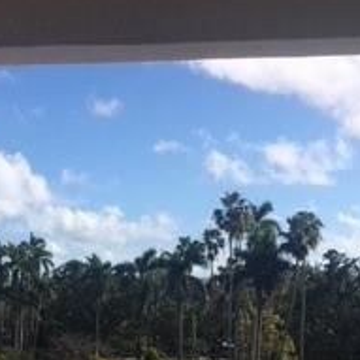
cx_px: 6
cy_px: 471
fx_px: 1012
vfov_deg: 18.7
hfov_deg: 19.6
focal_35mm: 86
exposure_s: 1/1748
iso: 25
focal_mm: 4.15
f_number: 2.2
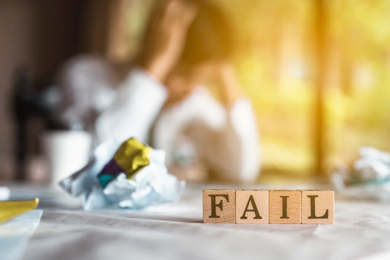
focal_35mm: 50
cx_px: 195
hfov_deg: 39.6
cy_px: 130
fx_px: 541
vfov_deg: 26.9
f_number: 3.2
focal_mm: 50
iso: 250
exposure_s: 1/80
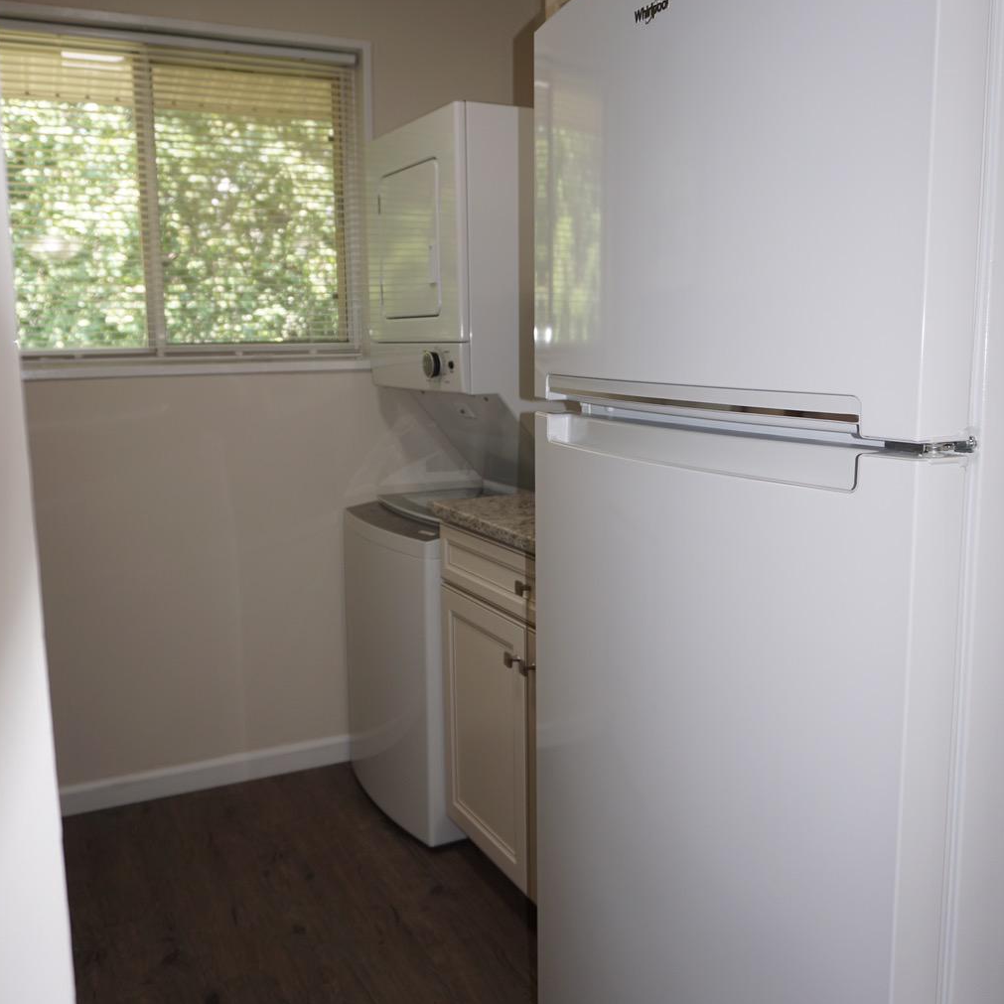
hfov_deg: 52.5
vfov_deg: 52.5
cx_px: 498
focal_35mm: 31
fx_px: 1017
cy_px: 483
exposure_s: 1/60
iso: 125
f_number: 3.5
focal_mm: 16
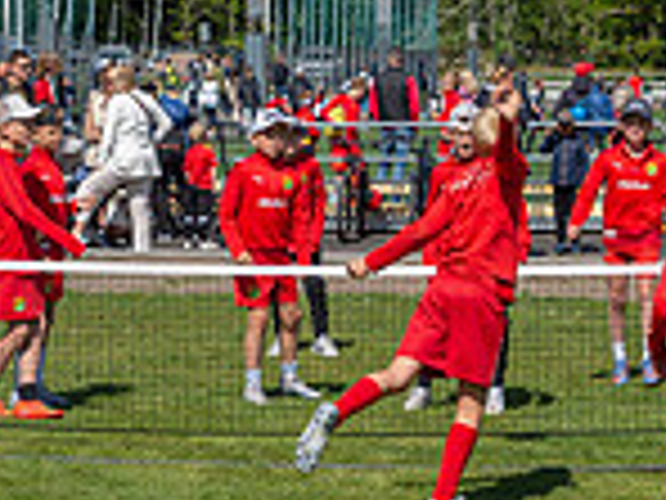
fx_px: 3328
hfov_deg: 11.4
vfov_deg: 8.6
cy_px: 223
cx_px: 230
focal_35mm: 173
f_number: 4
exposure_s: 1/800
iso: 100
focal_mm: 44
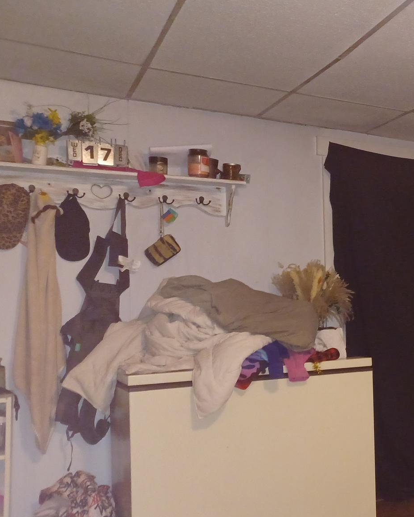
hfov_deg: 31.3
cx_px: 446
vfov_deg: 42.7
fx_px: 658
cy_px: 305
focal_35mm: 43
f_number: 1.8
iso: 1250
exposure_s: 1/20
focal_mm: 4.6
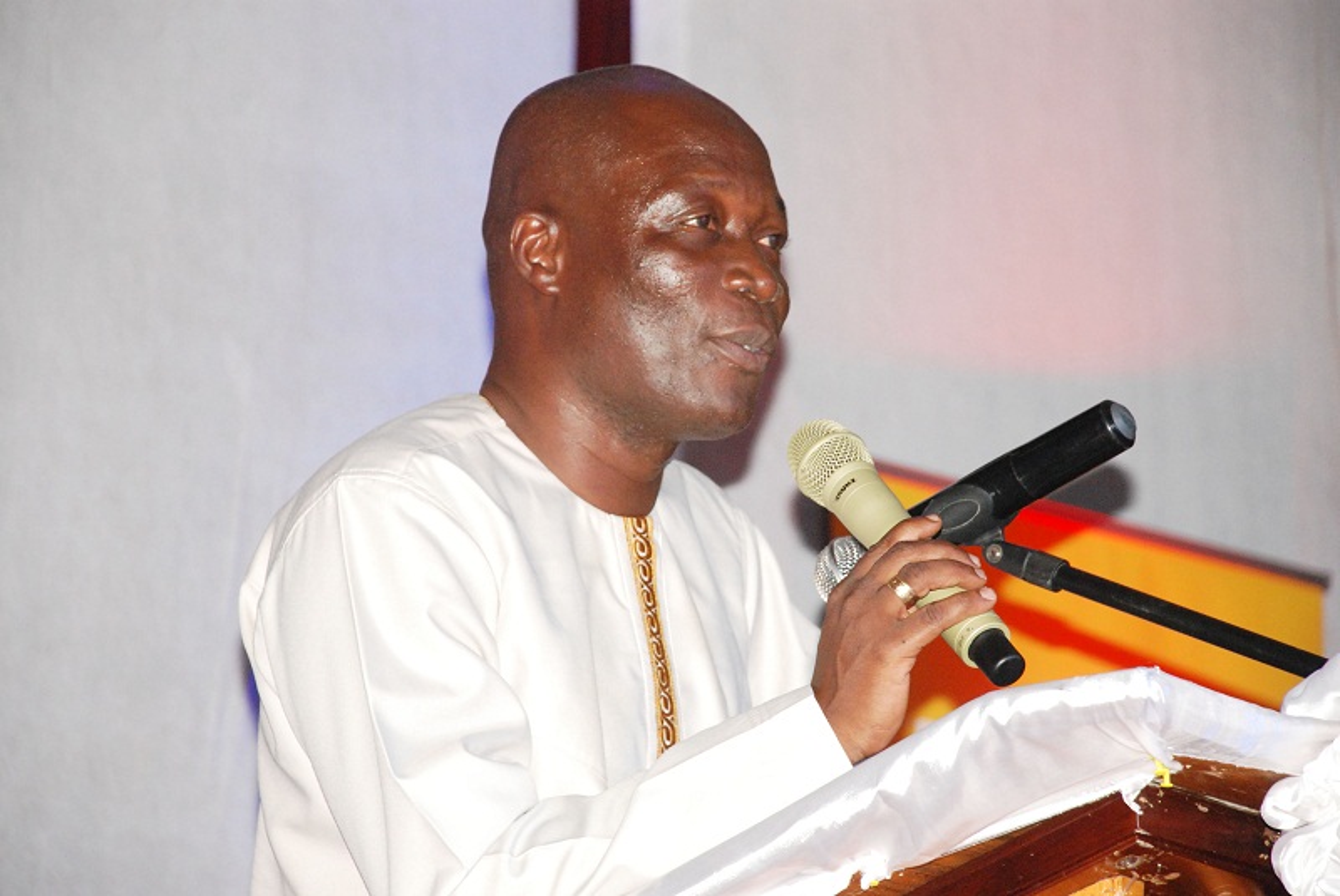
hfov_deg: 11.4
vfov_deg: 7.6
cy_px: 448
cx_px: 670
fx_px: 6706
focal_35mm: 180
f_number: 5.6
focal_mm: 120
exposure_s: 1/200
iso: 1250
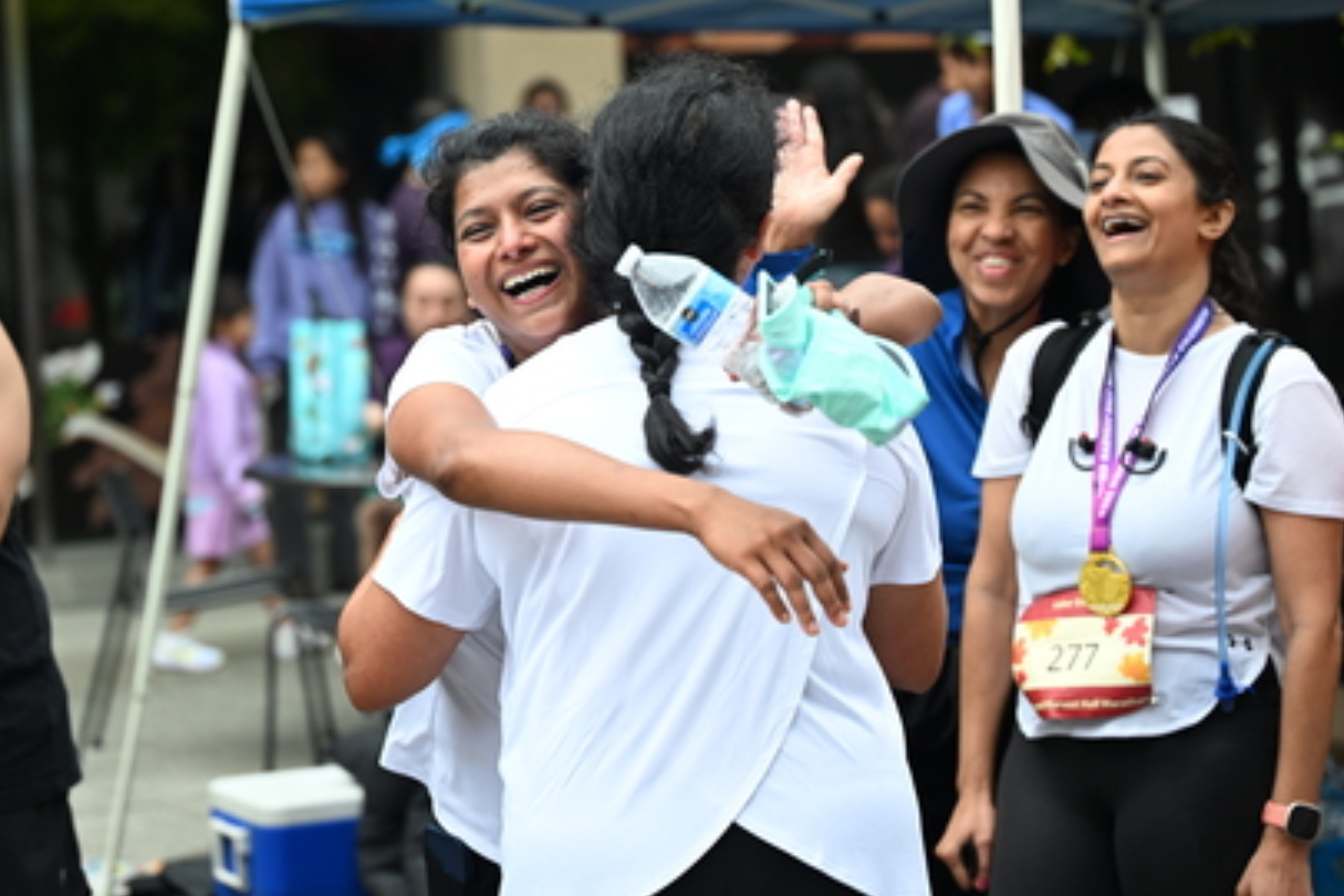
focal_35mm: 95
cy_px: 294
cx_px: 587
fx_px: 3546
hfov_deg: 21.4
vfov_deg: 14.4
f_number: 2.8
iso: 640
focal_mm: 70
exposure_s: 1/2000
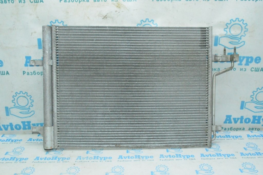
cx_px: 132
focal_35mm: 34
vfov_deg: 38.3
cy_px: 88
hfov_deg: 55.1
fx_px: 252
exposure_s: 1/80
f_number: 25
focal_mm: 23
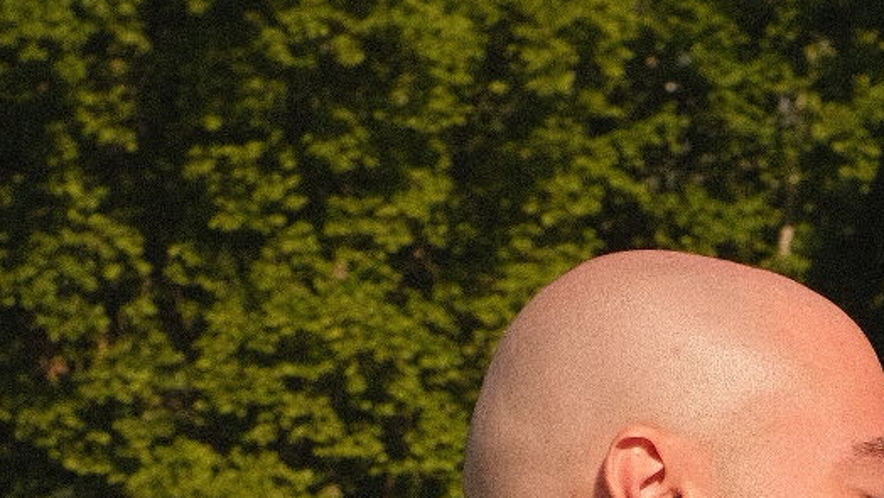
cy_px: 1070
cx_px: 800
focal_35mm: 188
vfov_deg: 6.2
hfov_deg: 11.4
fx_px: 4408
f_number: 7.1
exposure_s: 1/1700
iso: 640
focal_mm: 35
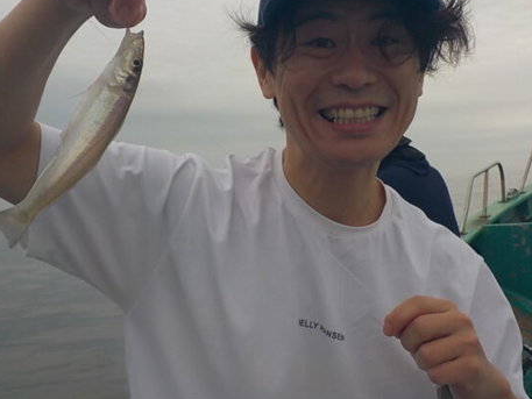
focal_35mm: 42
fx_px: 646
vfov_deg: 34.3
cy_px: 169
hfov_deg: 44.7
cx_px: 291
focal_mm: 4.1
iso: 125
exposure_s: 1/800
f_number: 3.3
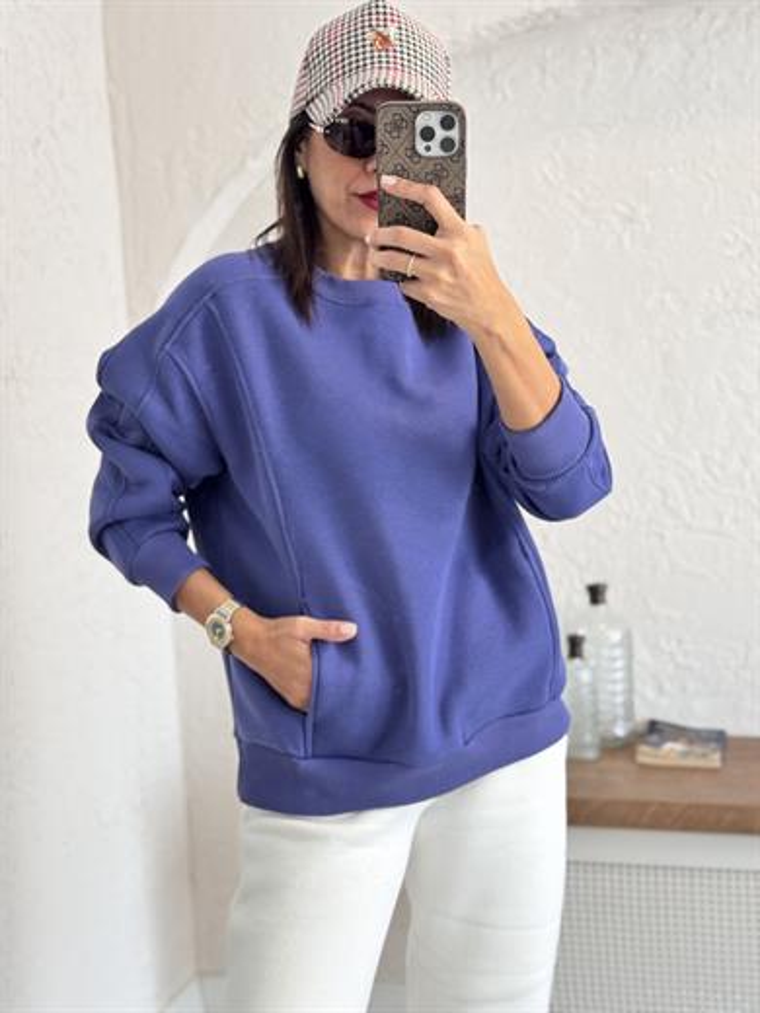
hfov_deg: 30.3
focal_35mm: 48
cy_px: 506
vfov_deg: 39.7
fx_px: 1405
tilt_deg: -21.6
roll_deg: +4.1
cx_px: 380
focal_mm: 6.76
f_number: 1.78
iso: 100
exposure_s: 1/113
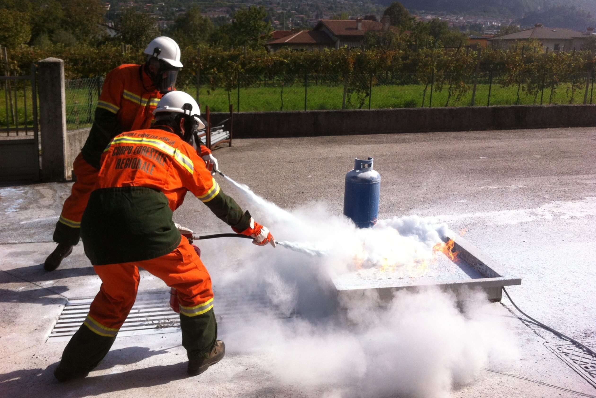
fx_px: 613
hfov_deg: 51.9
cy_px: 173
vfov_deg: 35.9
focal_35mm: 37
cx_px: 295
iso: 80
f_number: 2.8
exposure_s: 1/1676
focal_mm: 3.85
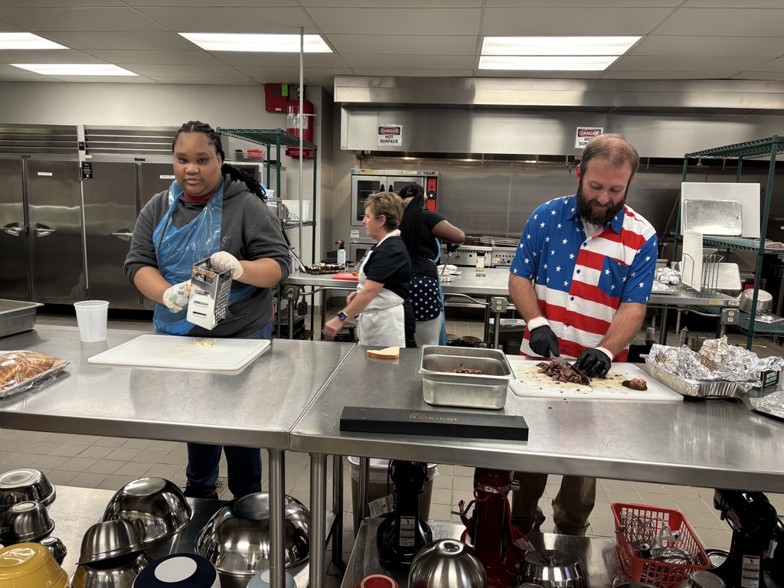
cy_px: 294
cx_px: 392
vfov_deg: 53.1
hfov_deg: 67.3
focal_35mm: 26
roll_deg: -1.0
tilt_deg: -9.9
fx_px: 589
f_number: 1.6
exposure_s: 1/60
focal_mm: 5.96
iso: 125
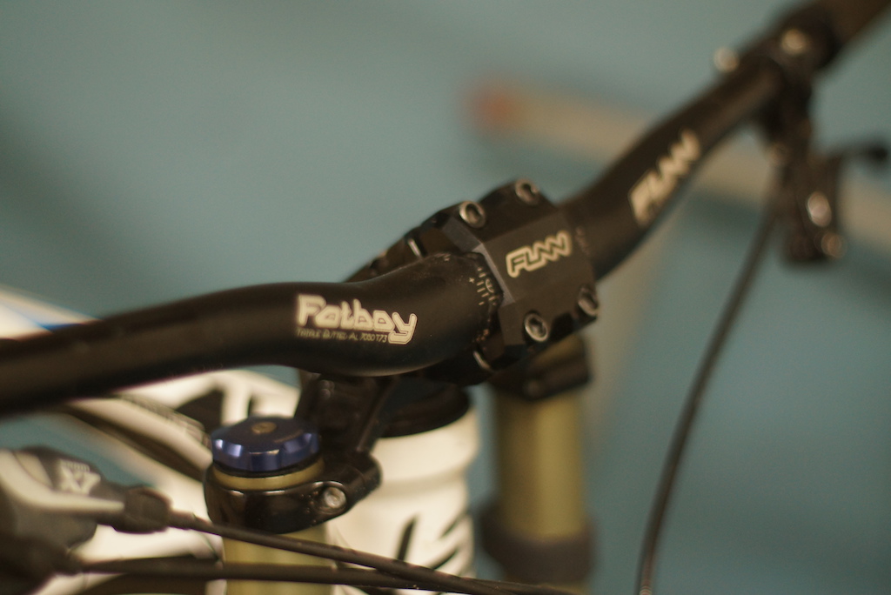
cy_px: 298
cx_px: 446
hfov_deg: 27.0
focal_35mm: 75
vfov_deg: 18.2
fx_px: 1857
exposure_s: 1/40
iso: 400
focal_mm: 50
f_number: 1.4
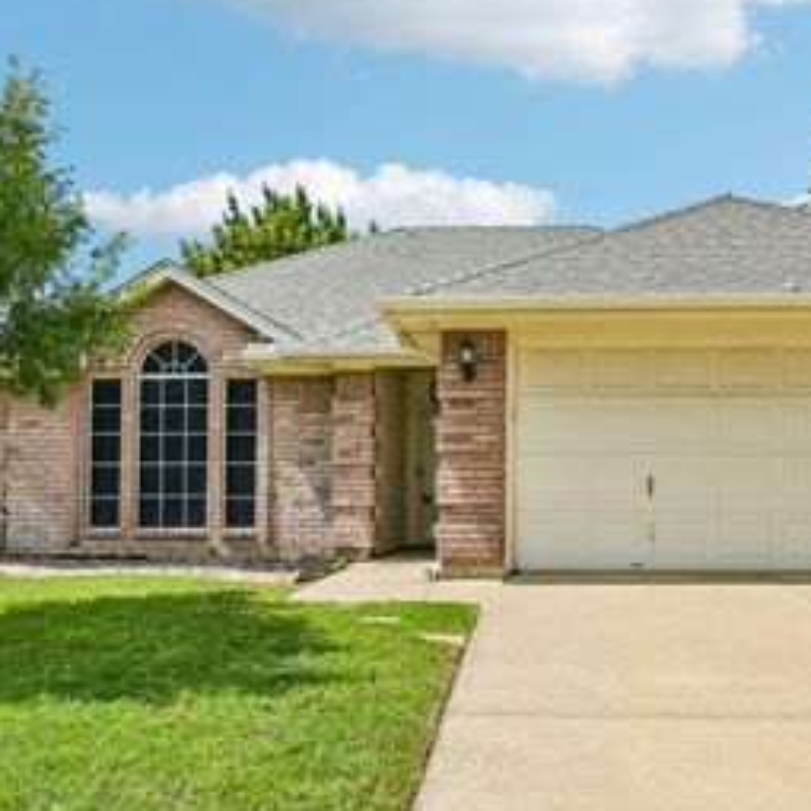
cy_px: 304
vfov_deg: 46.8
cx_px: 433
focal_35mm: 35
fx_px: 928
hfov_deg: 47.2
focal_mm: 21
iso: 400
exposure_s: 1/1000
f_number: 8
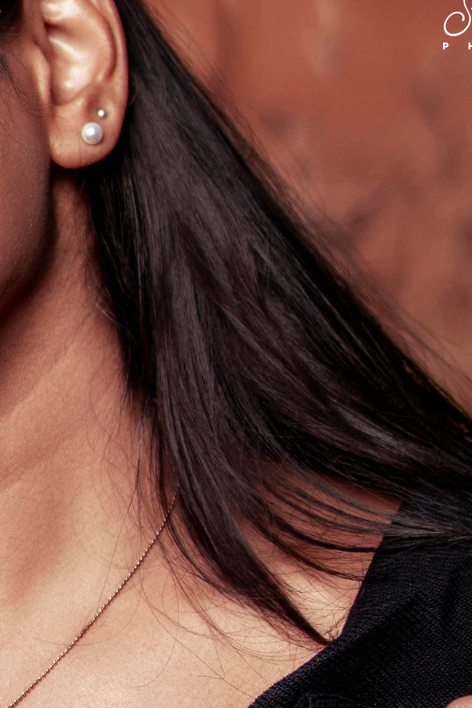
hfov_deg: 7.2
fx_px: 3618
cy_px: 493
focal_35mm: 184
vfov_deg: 11.2
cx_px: -406
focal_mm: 35
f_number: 1.4
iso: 50
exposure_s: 1/8000
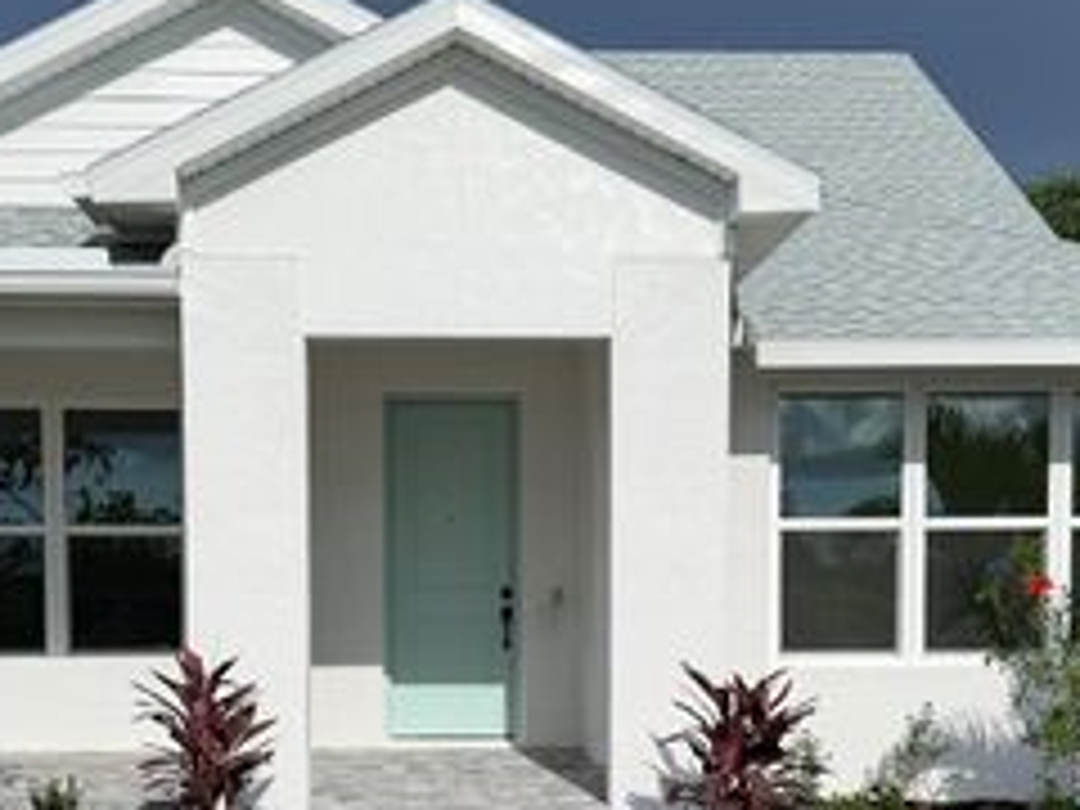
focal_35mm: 50
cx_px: 500
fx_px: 1560
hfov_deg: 38.2
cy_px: 646
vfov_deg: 28.5
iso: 80
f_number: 1.78
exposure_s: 1/11905
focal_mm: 6.76
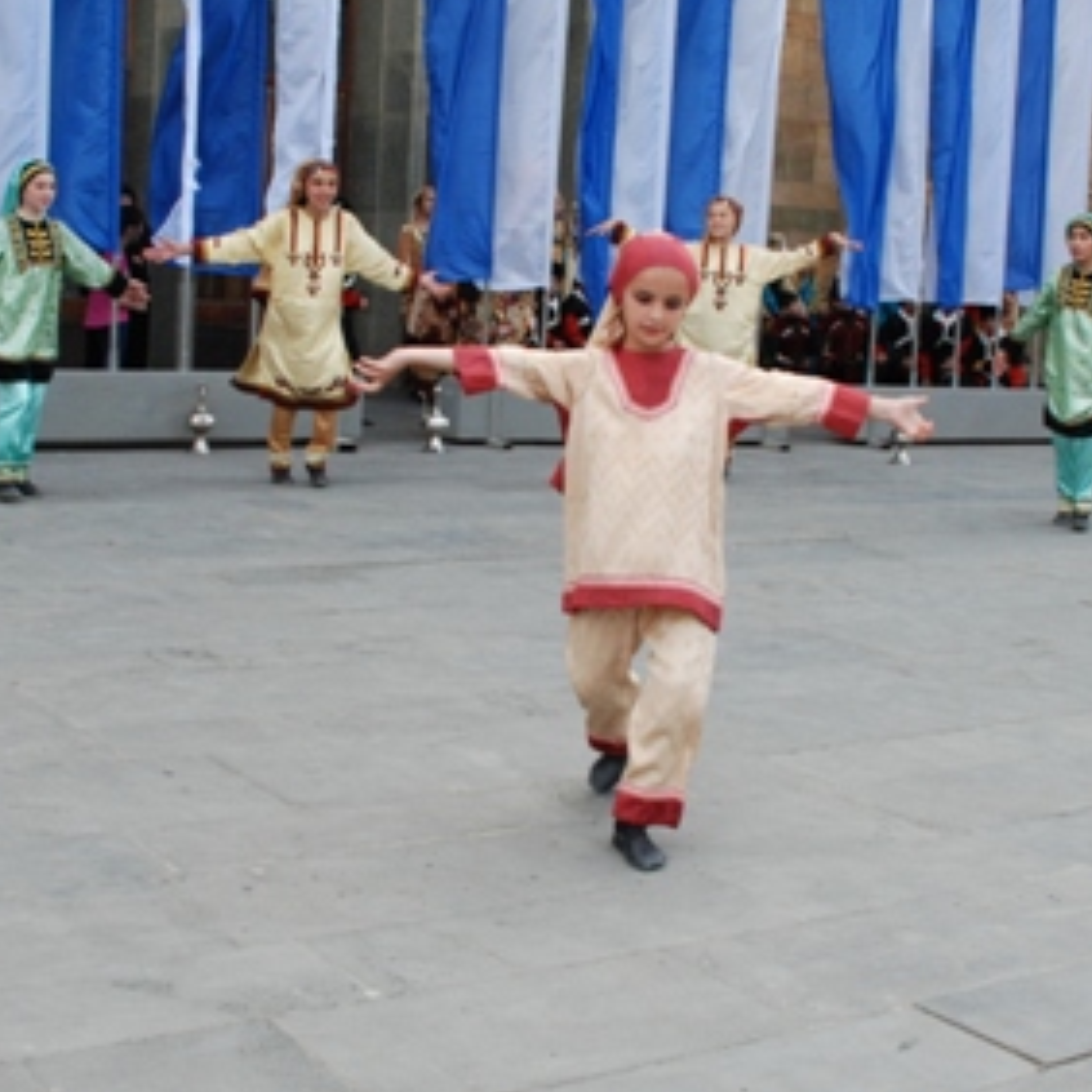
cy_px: 492
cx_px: 546
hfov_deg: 29.6
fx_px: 2070
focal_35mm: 58
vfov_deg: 29.5
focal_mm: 20
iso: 400
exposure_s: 1/250
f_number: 8
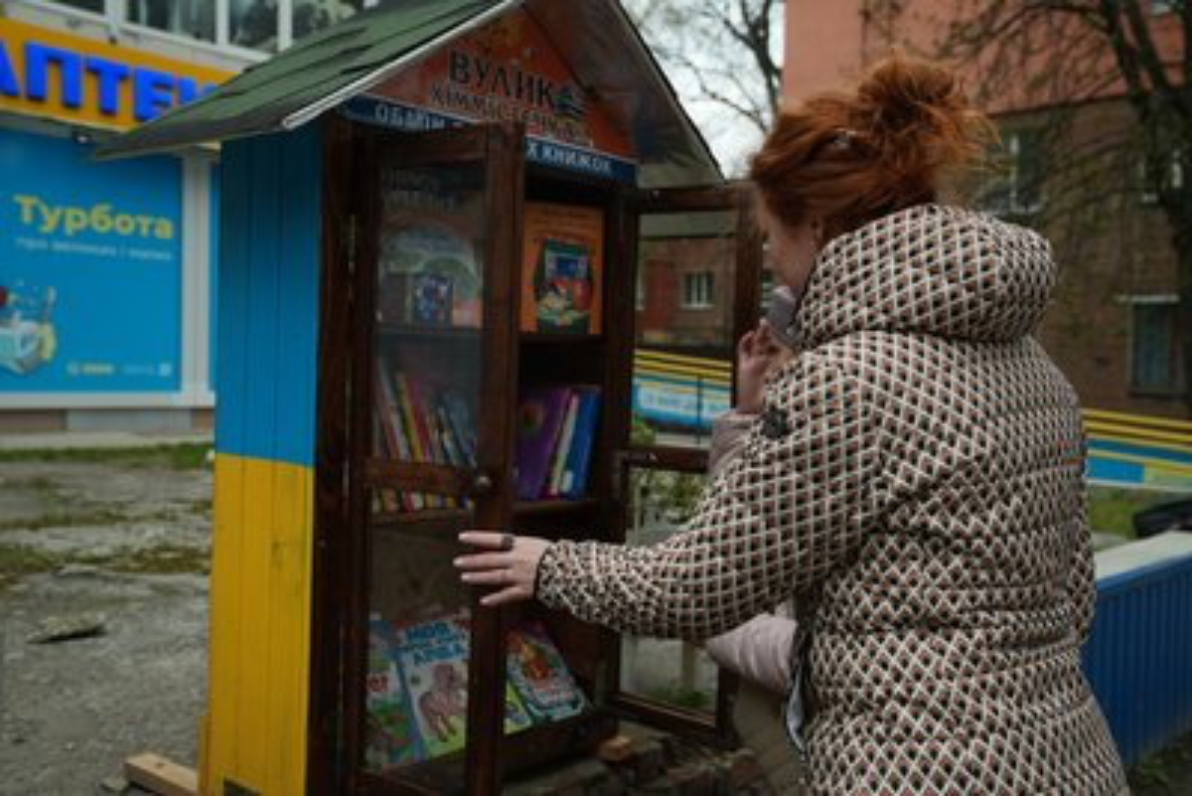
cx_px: 596
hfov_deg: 55.8
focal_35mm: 34
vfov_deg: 38.9
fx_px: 1126
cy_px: 398
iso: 200
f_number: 4.5
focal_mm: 34
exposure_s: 1/160
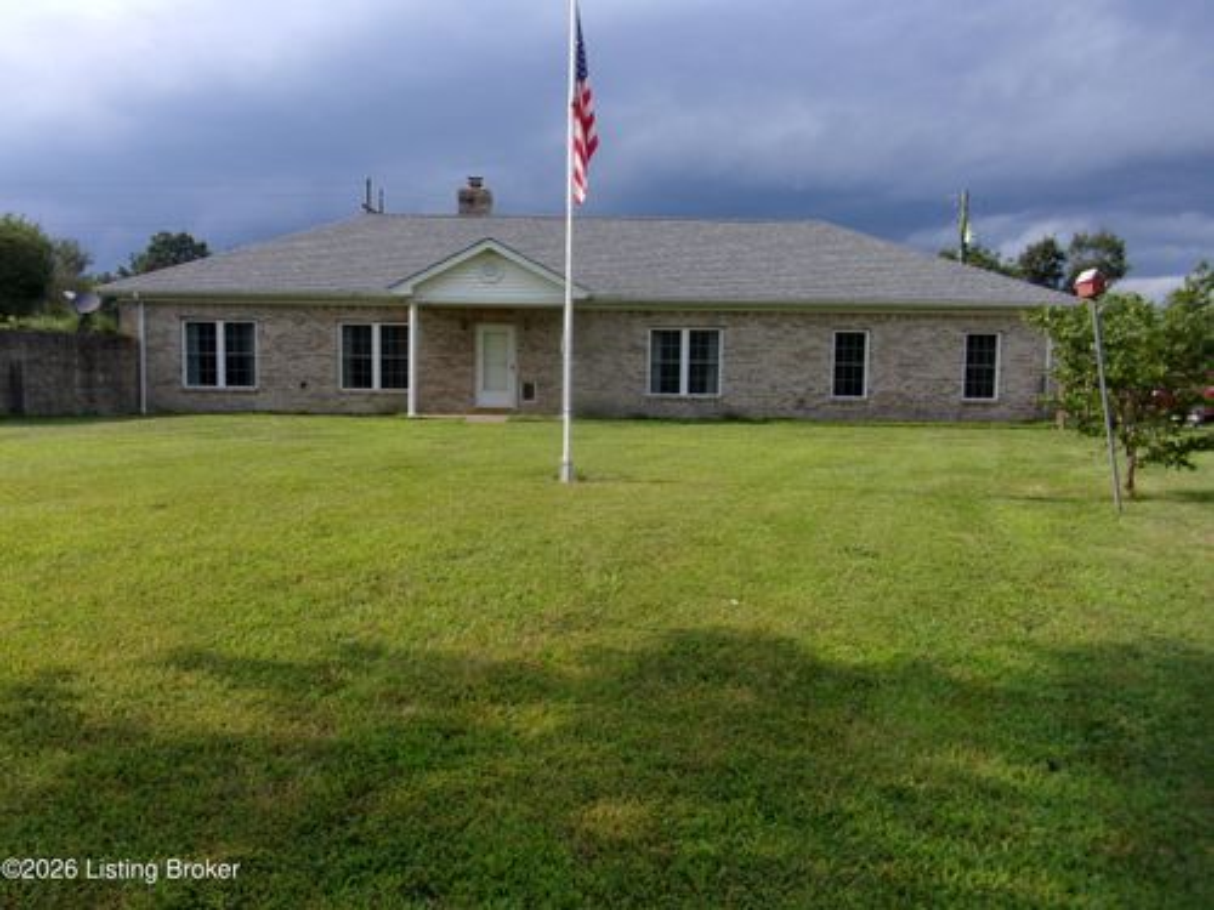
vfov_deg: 49.7
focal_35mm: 28
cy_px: 455
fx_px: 982
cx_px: 607
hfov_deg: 63.4
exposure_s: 1/56
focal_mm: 5.1
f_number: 10.8
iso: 80
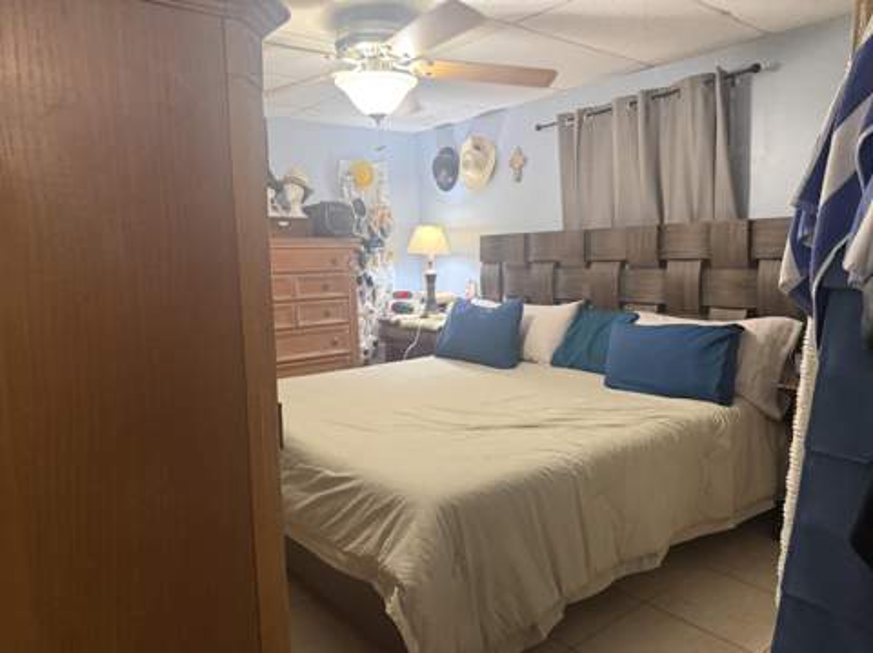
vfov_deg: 56.7
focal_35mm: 24
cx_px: 436
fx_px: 605
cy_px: 326
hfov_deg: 71.7
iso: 500
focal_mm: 6.76
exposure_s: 1/60
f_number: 1.78
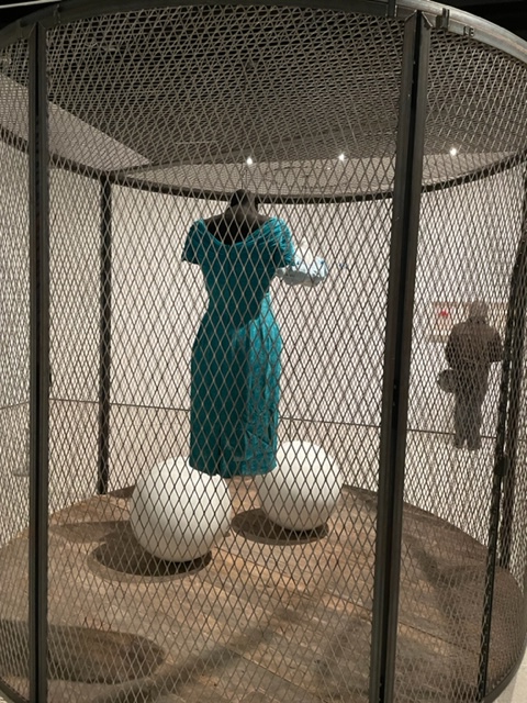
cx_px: 264
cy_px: 352
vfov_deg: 67.3
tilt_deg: -4.7
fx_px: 528
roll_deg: -1.7
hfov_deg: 53.1
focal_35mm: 26
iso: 640
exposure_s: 1/33
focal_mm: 4.2
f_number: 1.6
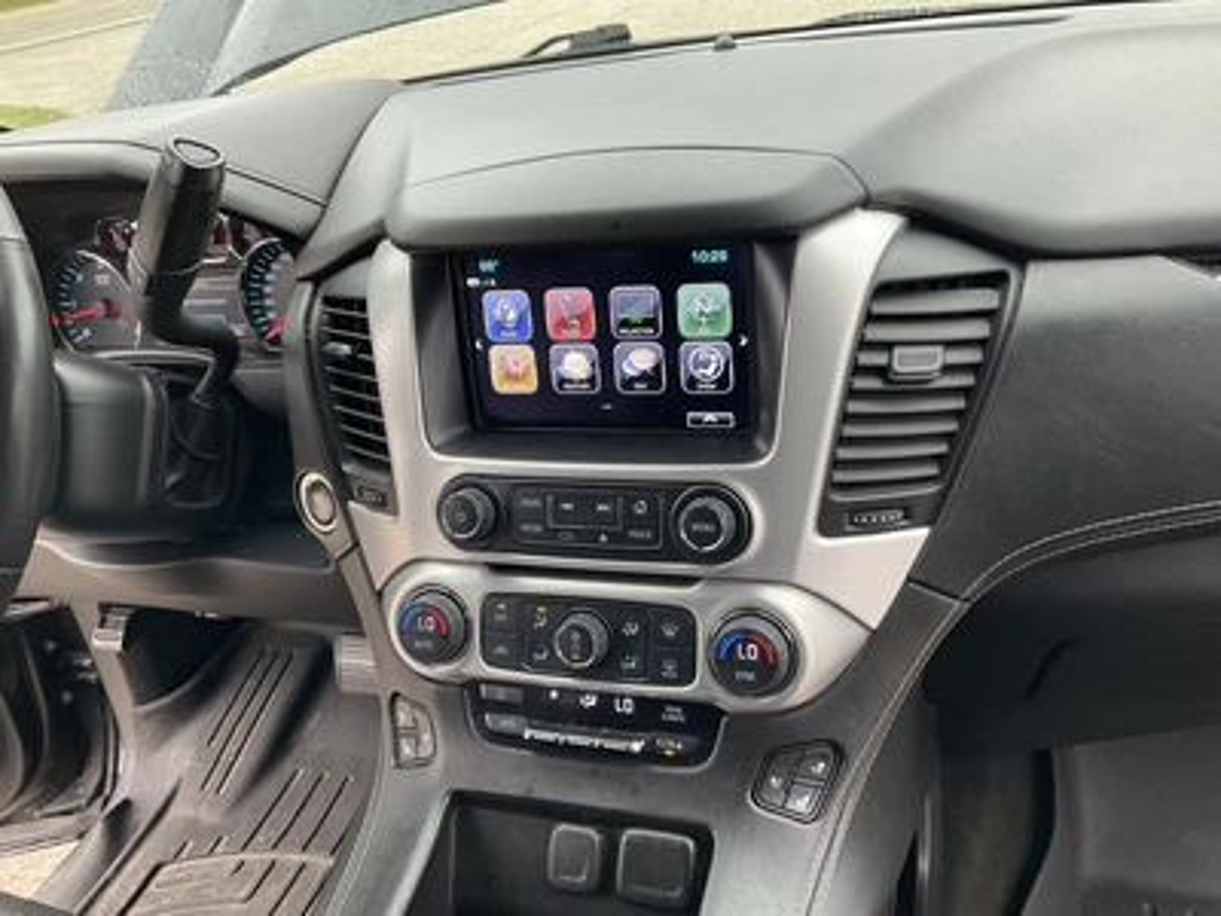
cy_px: 458
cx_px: 610
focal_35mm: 29
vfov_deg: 48.2
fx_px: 1023
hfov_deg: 61.7
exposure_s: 1/111
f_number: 1.8
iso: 64
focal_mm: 3
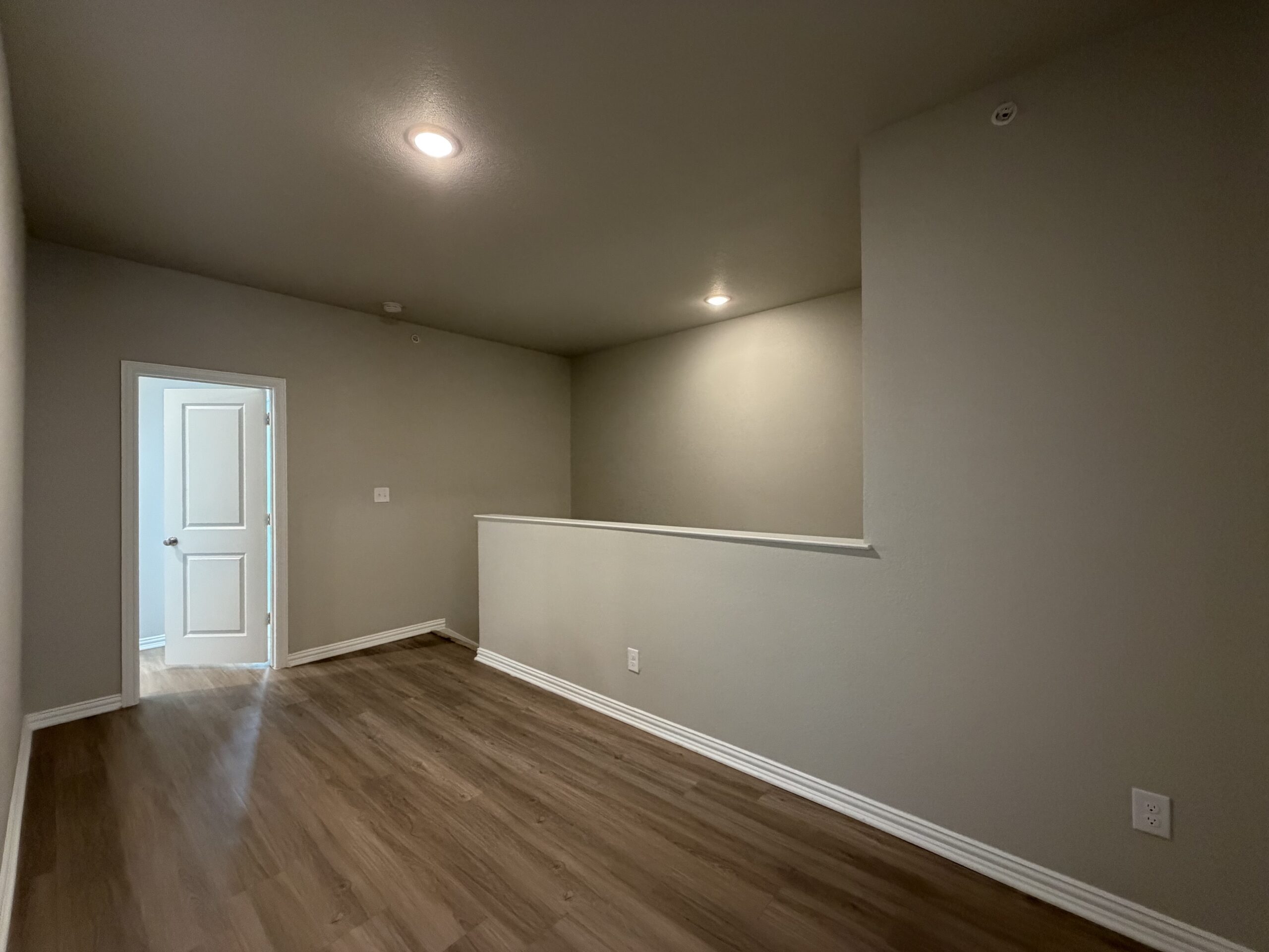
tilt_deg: -0.2
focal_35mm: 14
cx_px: 634
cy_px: 476
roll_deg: +0.6
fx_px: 513
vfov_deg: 85.7
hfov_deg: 102.1
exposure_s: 1/60
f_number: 2.2
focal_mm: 2.22
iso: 640
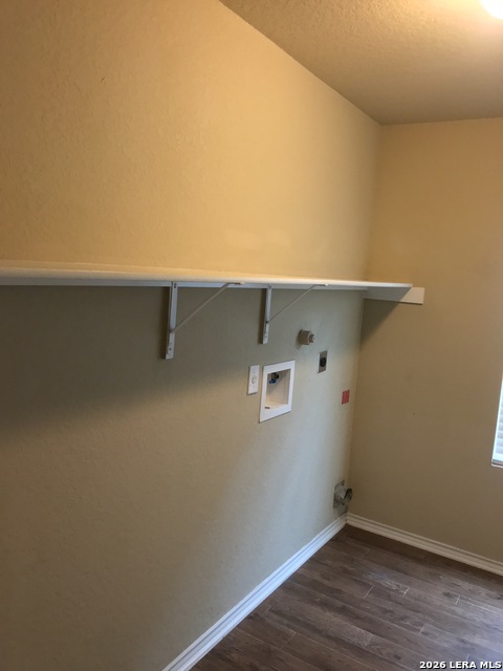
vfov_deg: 63.4
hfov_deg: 49.7
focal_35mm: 28
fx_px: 542
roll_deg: -4.7
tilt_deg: -5.0
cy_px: 336
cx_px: 252
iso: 160
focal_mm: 3.99
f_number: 1.8
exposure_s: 1/17
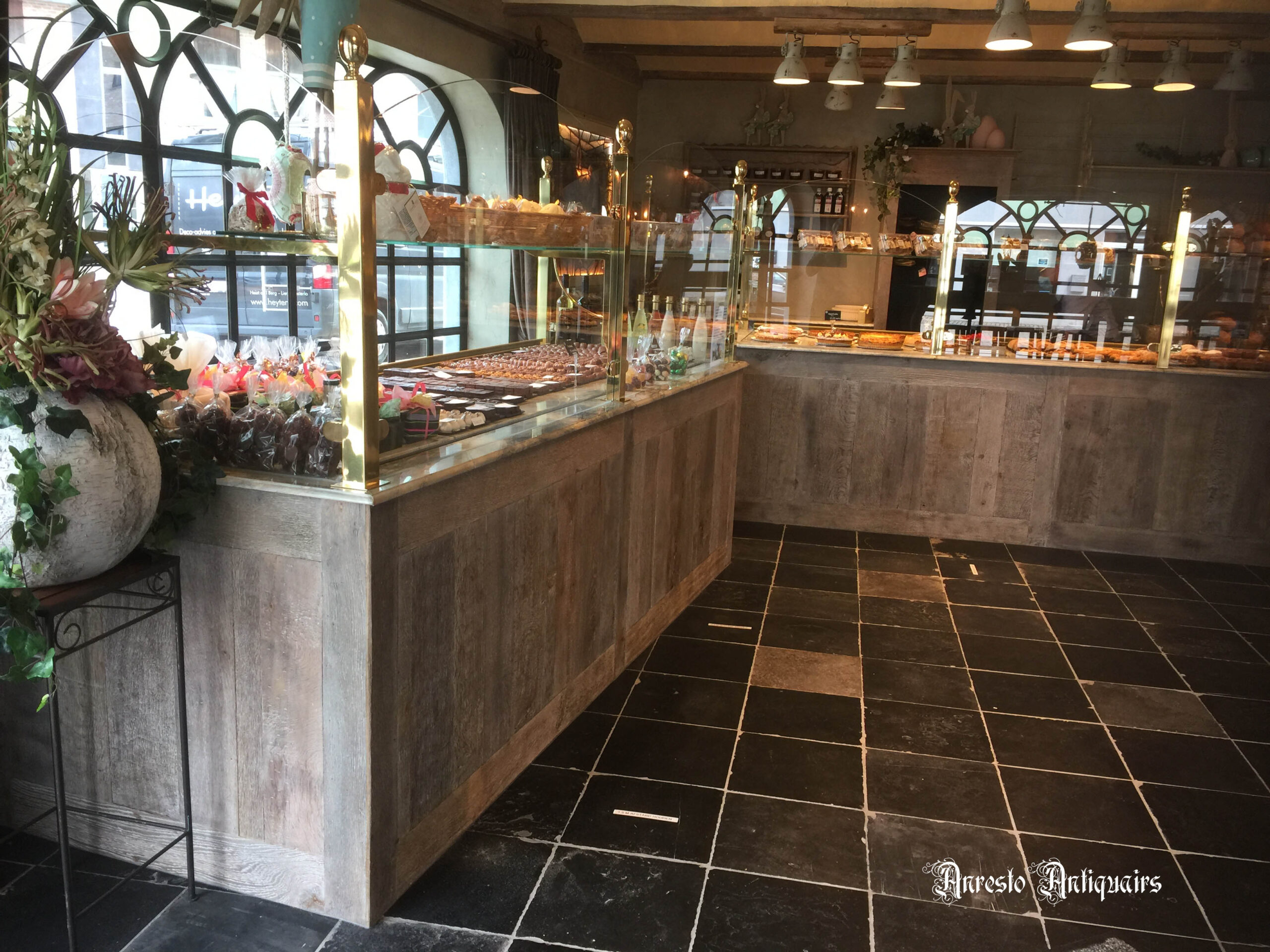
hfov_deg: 61.7
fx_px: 1064
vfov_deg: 48.2
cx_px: 635
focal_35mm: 29
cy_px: 476
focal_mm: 4.15
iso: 40
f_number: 2.2
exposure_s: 1/33
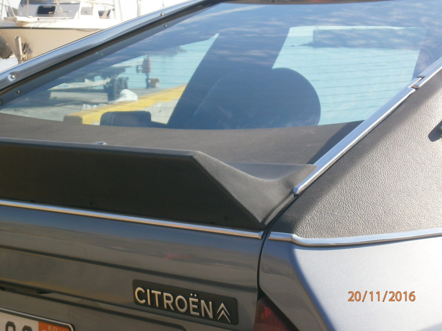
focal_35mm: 91
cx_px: 221
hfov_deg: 21.5
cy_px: 166
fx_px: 1162
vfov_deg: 16.2
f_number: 5.9
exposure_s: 1/250
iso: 100
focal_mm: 16.2
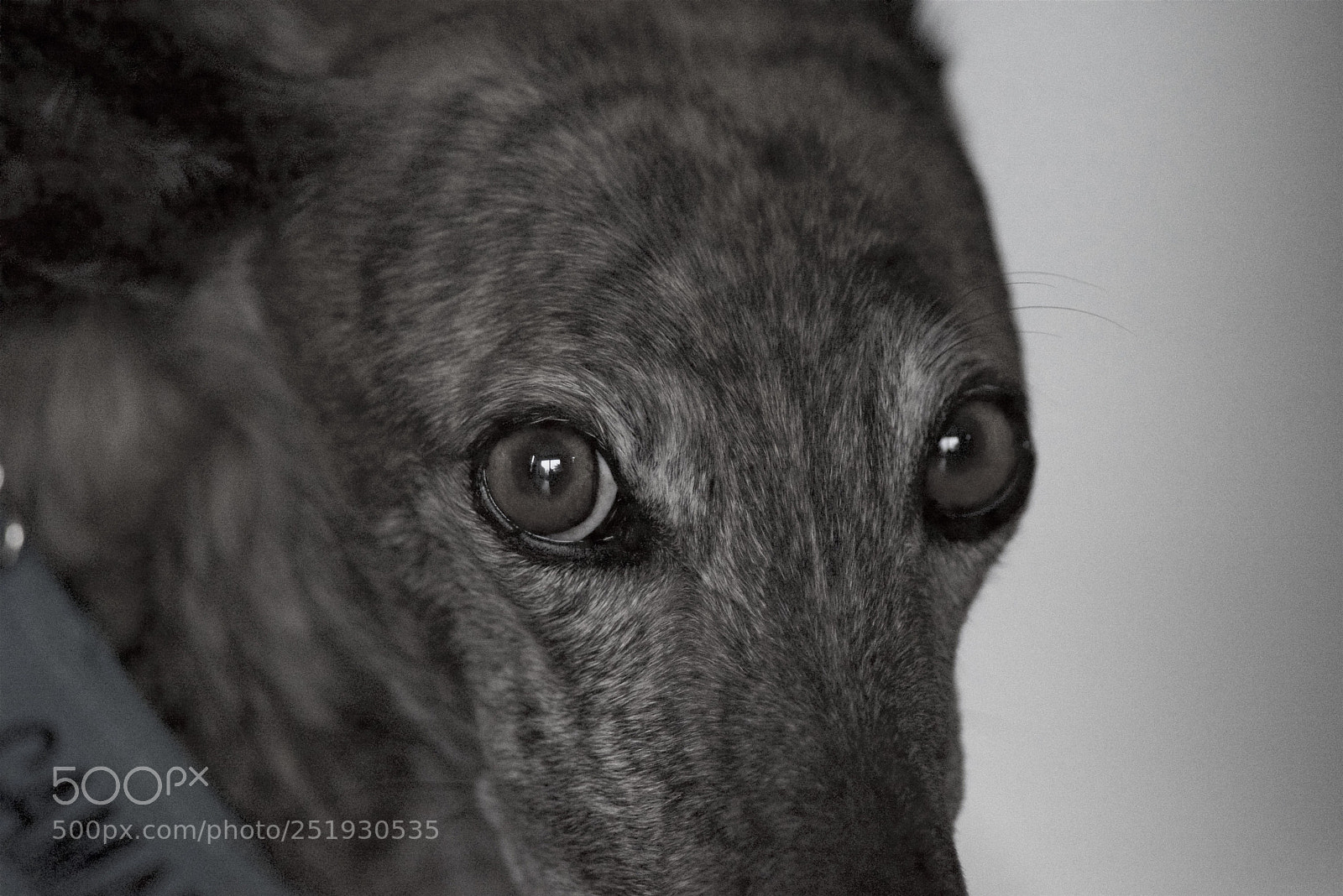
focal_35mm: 500
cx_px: 672
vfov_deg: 2.8
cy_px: 448
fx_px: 18658
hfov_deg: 4.1
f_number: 4.8
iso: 8000
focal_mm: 500
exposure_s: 1/500
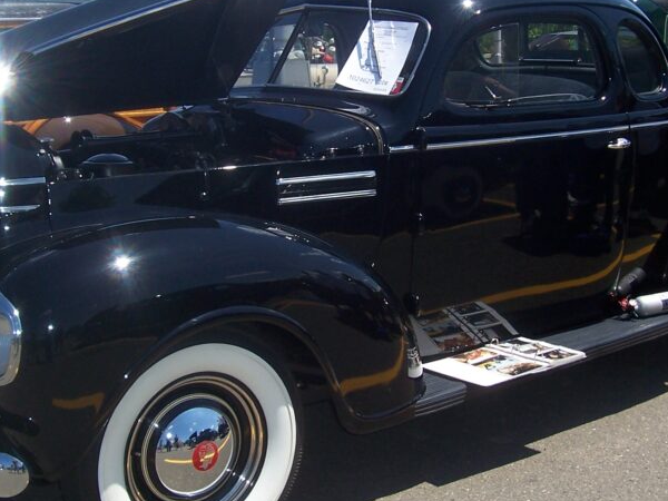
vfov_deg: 25.2
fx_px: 1119
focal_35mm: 58
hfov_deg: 33.2
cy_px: 185
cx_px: 337
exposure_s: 1/500
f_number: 5.6
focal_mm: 5.6
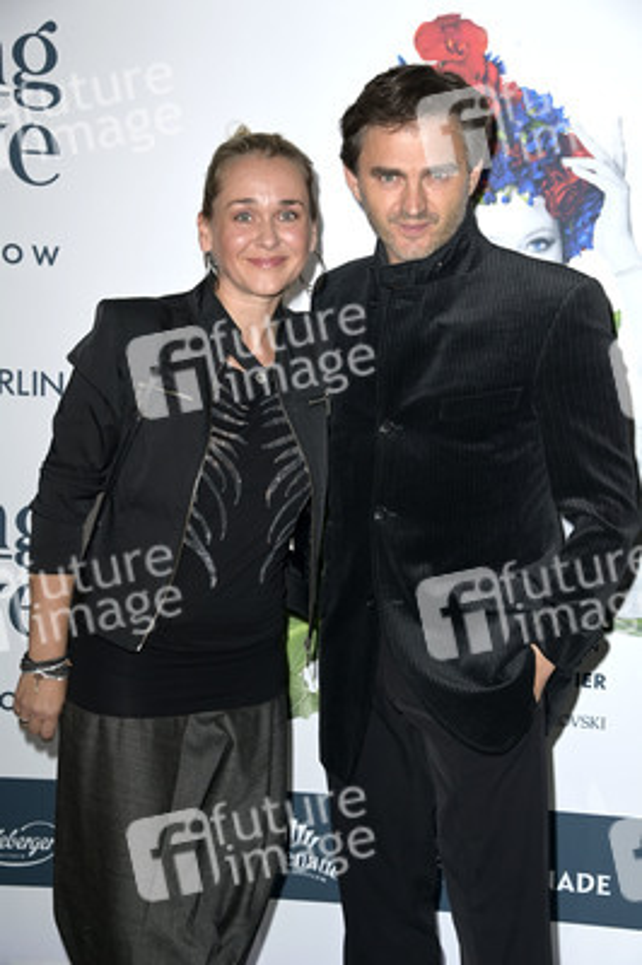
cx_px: 321
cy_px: 482
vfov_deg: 26.0
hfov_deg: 17.5
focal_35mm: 78
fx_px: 2090
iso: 640
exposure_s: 1/250
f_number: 6.3
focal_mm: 78
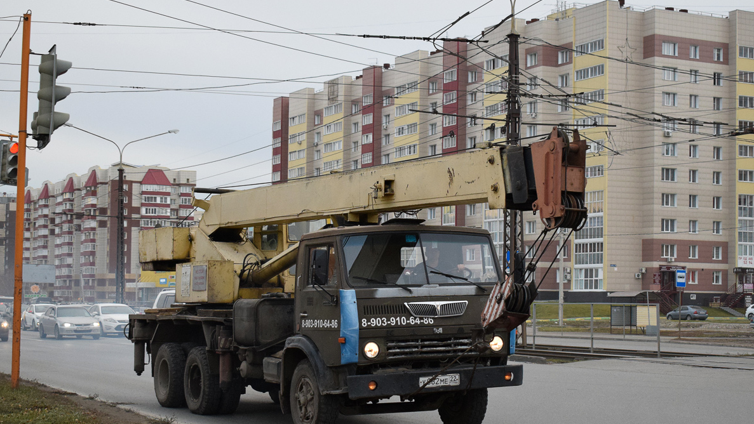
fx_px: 1080
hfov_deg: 38.5
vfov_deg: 22.2
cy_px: 248
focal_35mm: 54
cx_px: 379
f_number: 5
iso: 1600
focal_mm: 34
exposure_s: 1/800
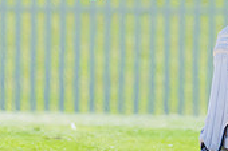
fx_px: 20981
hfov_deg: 0.6
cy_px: 86
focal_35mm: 3316
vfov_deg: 0.4
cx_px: 234
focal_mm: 600
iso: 400
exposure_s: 1/1250
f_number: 6.3
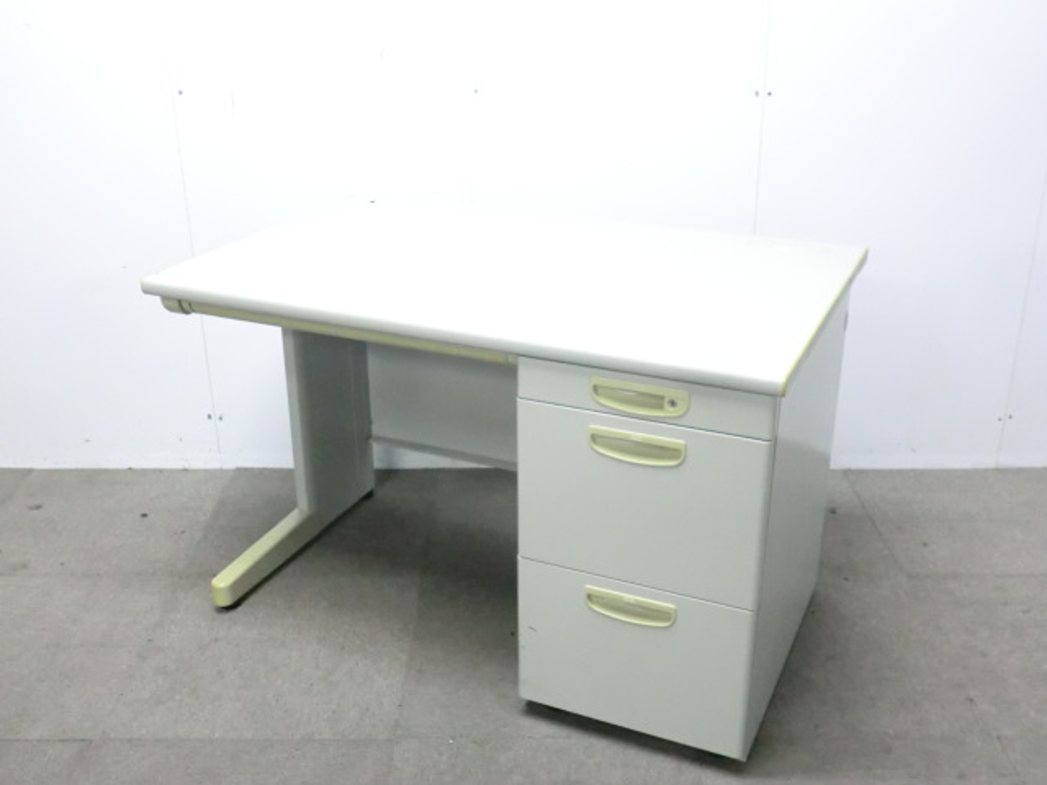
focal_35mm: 38
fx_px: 1149
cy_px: 392
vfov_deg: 37.7
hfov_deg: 49.0
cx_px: 524
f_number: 3.9
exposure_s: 1/25
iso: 800
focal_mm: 6.9
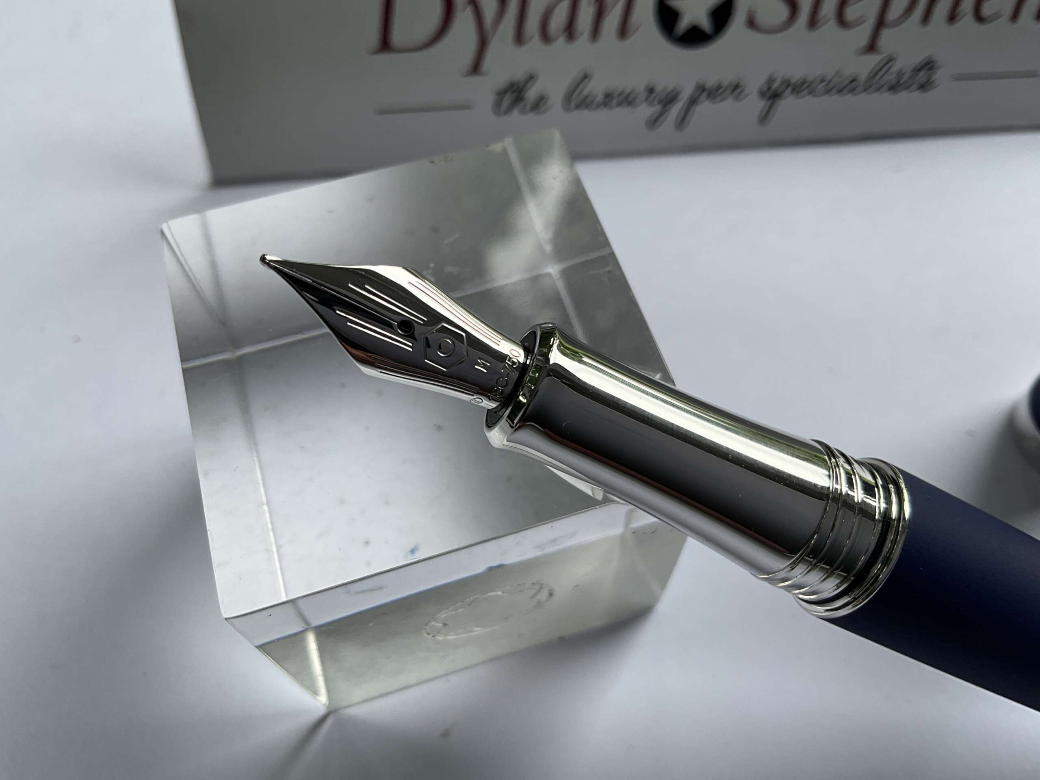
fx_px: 871
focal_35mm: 29
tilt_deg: -61.7
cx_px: 520
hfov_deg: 61.7
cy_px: 390
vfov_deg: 48.2
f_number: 1.8
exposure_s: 1/150
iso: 20
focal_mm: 3
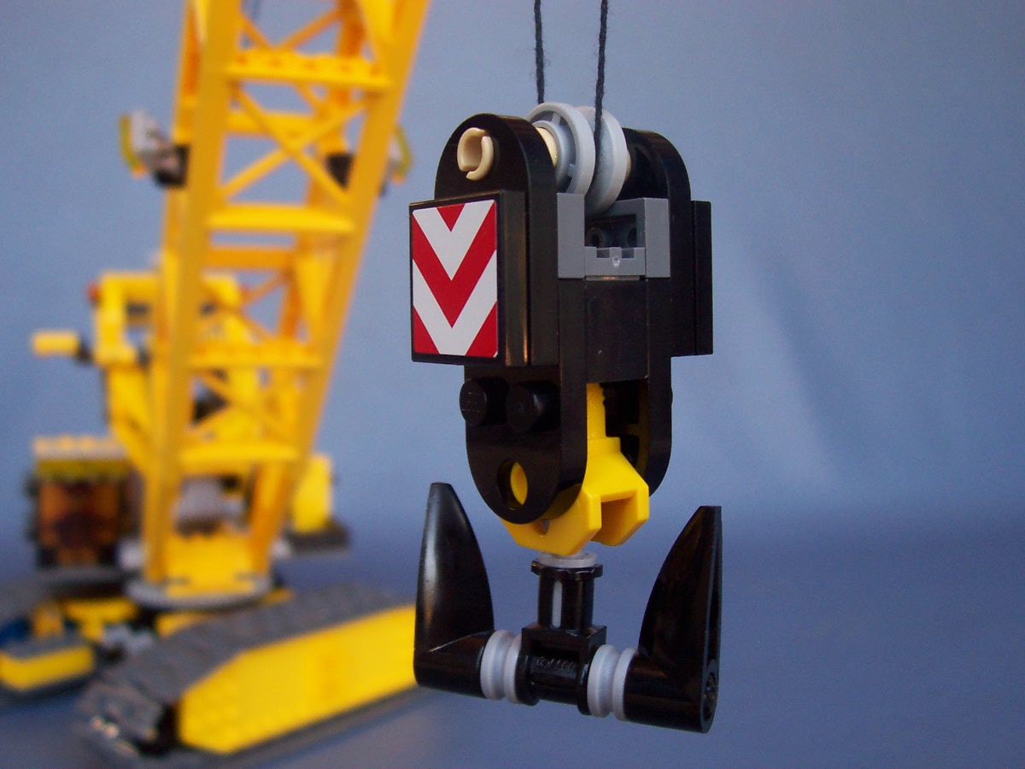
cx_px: 512
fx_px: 1096
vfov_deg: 38.7
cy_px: 384
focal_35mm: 37
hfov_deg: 50.1
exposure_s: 1/125
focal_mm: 5.6
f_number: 2.8
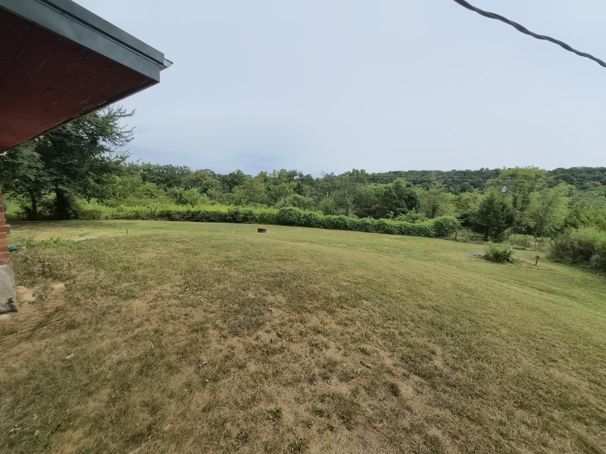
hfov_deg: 106.2
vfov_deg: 89.9
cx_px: 303
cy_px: 227
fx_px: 228
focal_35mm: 13
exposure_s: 1/502
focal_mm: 1.7
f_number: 2.2
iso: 25
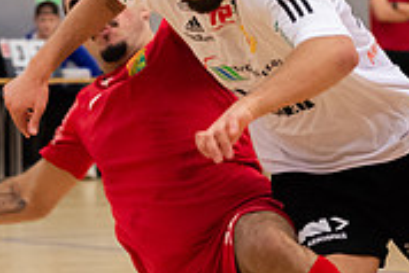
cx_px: 62
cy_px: 120
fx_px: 3695
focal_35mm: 325
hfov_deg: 6.3
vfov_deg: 4.2
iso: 2800
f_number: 4.5
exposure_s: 1/640
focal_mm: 95
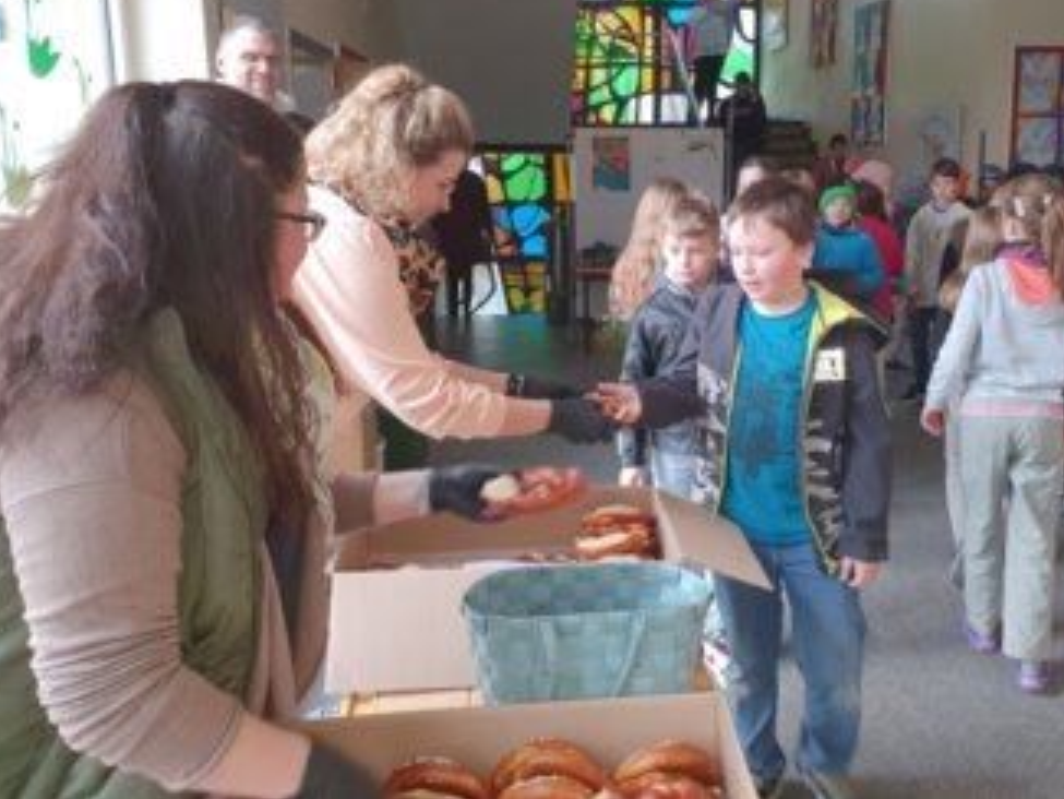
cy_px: 311
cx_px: 629
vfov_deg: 43.9
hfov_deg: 56.4
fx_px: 984
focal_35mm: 32
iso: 80
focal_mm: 4.32
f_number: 2.4
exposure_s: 1/50
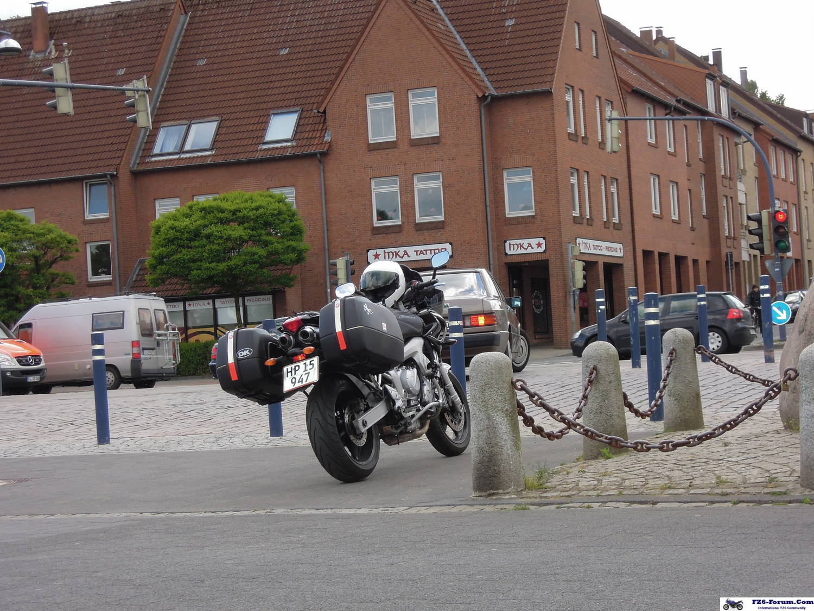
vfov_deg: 19.1
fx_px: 1811
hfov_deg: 25.3
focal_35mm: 77
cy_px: 306
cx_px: 407
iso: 160
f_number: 4.7
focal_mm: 13.8
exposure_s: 1/500
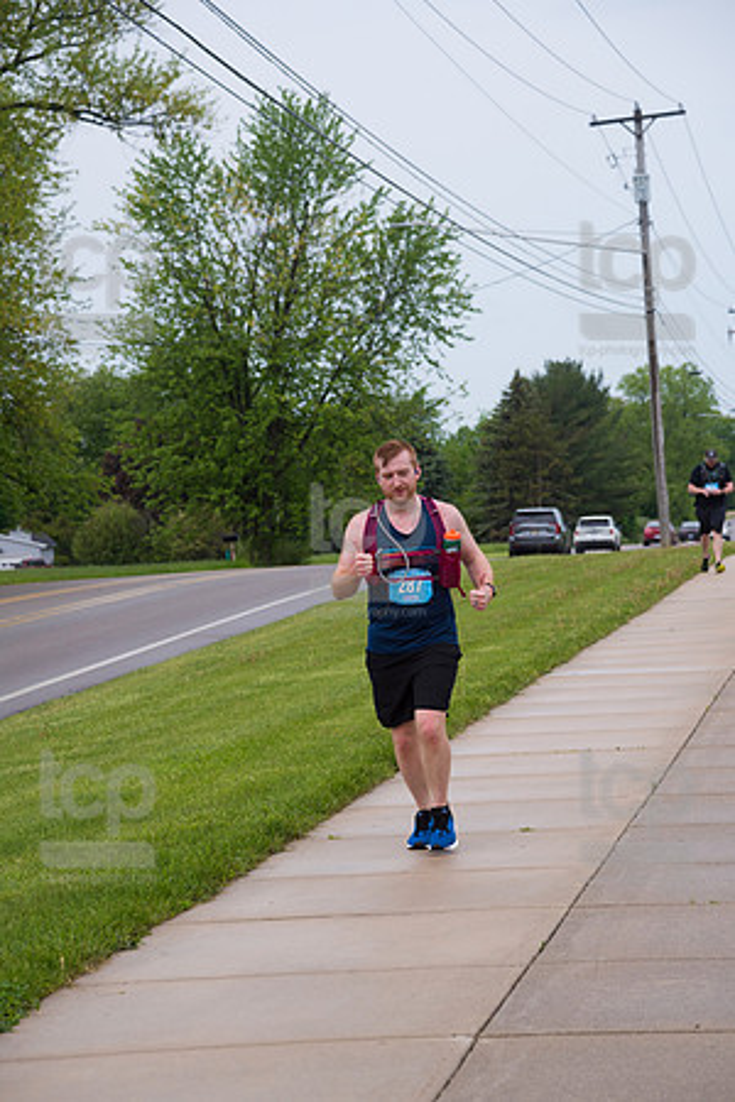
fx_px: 3675
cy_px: 551
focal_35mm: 120
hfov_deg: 11.4
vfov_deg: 17.1
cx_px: 368
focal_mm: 120
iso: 200
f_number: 6.3
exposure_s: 1/640
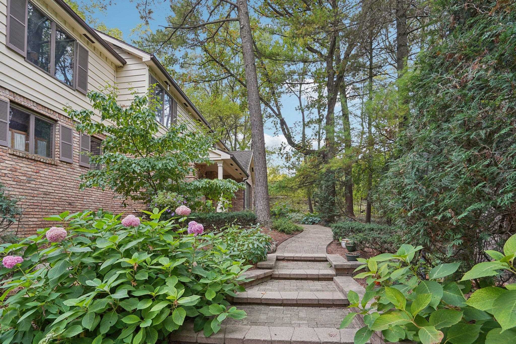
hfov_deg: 96.7
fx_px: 229
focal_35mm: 16
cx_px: 258
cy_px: 172
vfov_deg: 73.7
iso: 100
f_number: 8
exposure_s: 1/4
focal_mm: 16
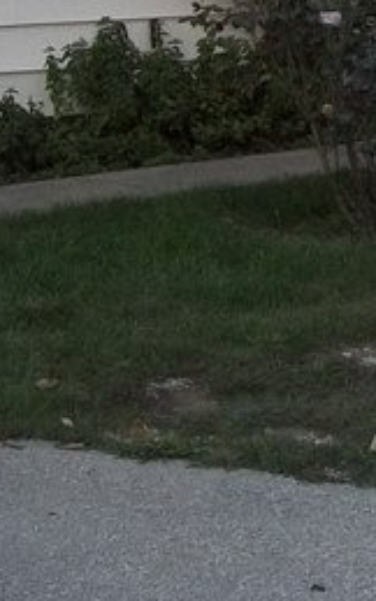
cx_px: 620
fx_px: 2196
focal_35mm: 134
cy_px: -128
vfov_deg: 15.0
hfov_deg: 9.4
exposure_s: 1/160
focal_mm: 5.7
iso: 160
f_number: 2.9
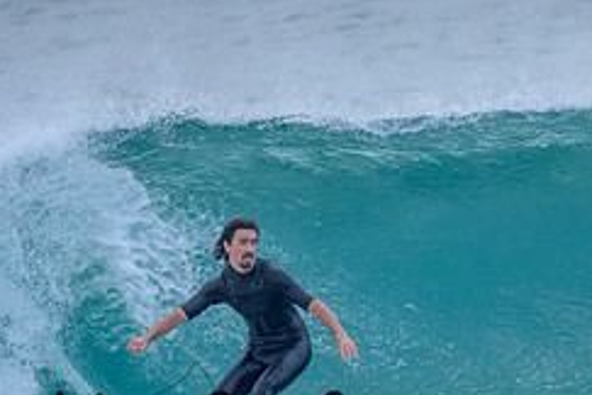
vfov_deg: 0.6
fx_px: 35928
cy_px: 340
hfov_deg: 0.9
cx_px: 410
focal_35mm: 2185
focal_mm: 800
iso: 1250
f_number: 6.3
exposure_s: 1/2000
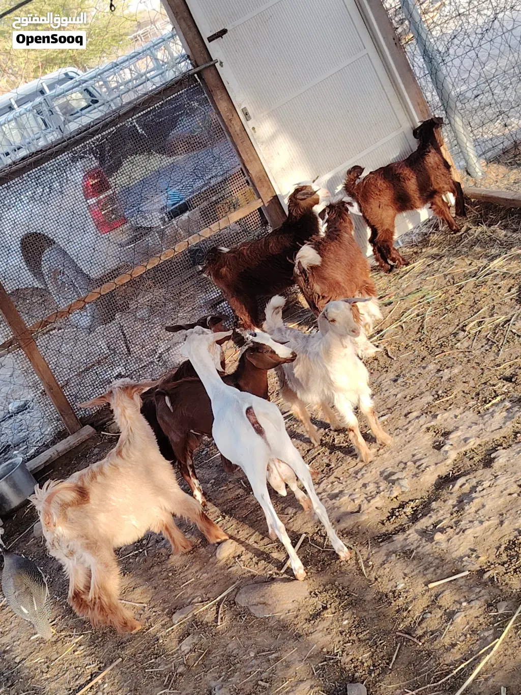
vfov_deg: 31.7
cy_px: 348
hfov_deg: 24.0
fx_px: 1224
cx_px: 260
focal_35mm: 61
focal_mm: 5.25
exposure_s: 1/100
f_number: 1.75
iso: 111
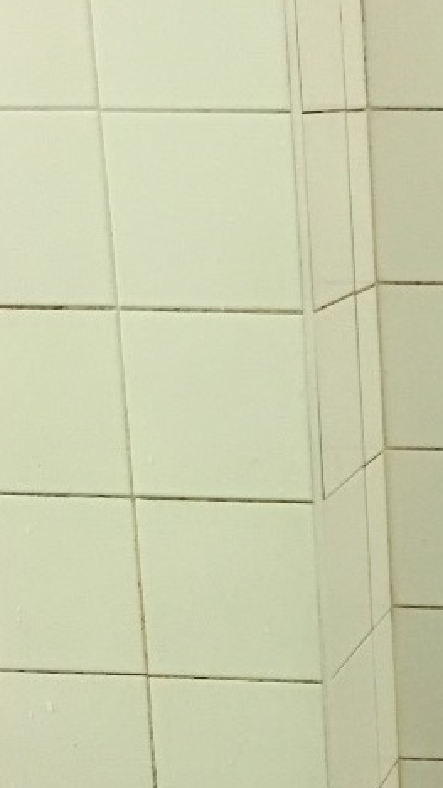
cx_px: 692
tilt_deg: -13.4
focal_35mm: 81
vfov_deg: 26.1
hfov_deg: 13.9
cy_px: 508
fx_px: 1693
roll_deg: +0.0
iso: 160
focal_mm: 4.15
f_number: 2.2
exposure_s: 1/33
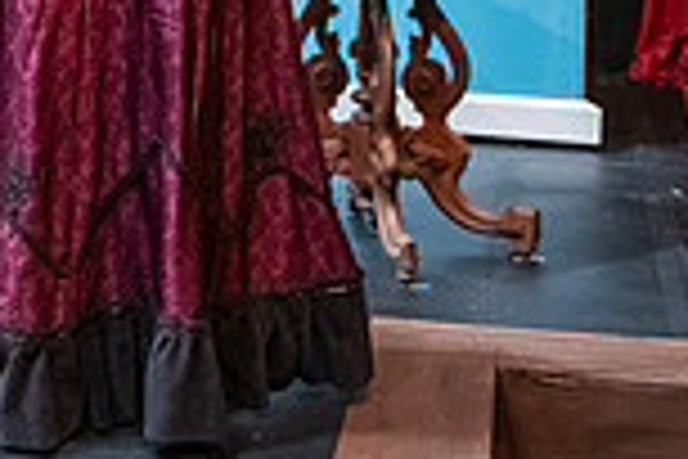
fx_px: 2312
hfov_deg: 15.9
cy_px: -299
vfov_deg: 10.8
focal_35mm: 121
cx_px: -252
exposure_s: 1/200
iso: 3200
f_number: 3.2
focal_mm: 32
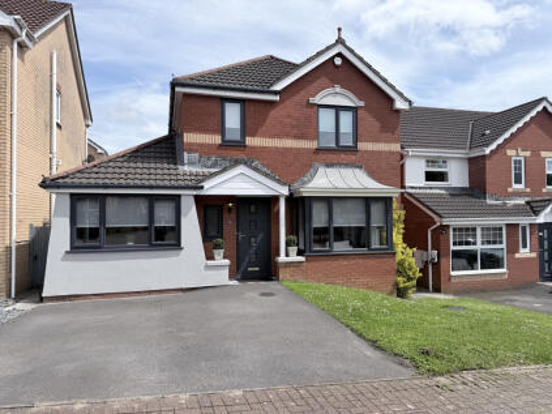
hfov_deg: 71.6
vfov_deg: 56.8
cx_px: 276
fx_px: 383
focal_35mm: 24
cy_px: 207
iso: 80
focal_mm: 6.76
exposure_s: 1/4975
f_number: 1.78
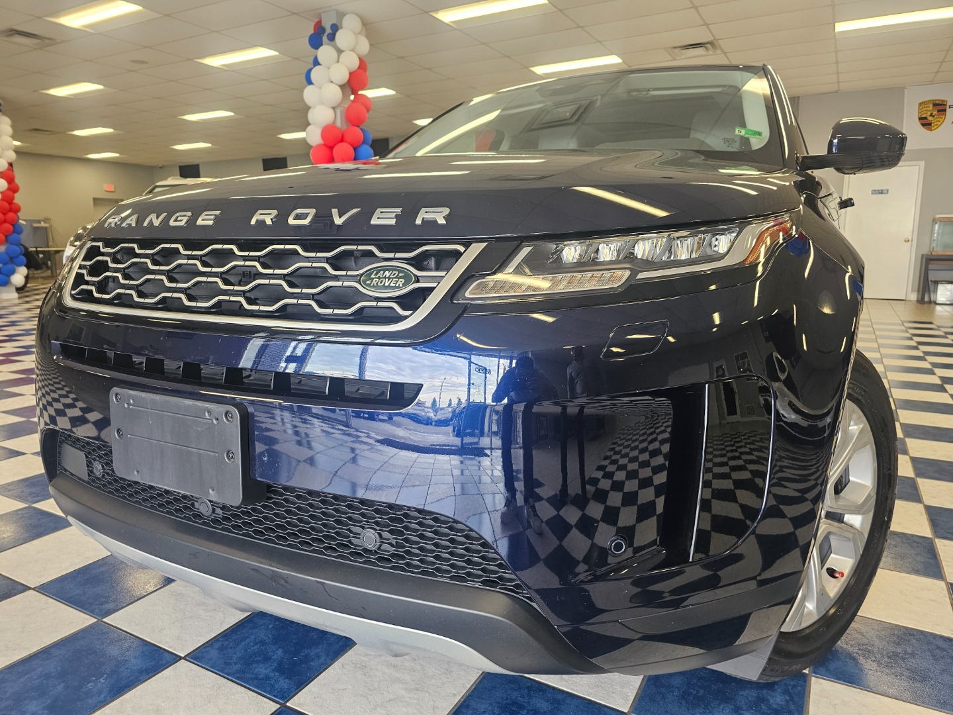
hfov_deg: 73.9
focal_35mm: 23
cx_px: 476
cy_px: 358
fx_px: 633
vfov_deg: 58.9
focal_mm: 6.3
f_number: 1.7
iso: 125
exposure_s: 1/120
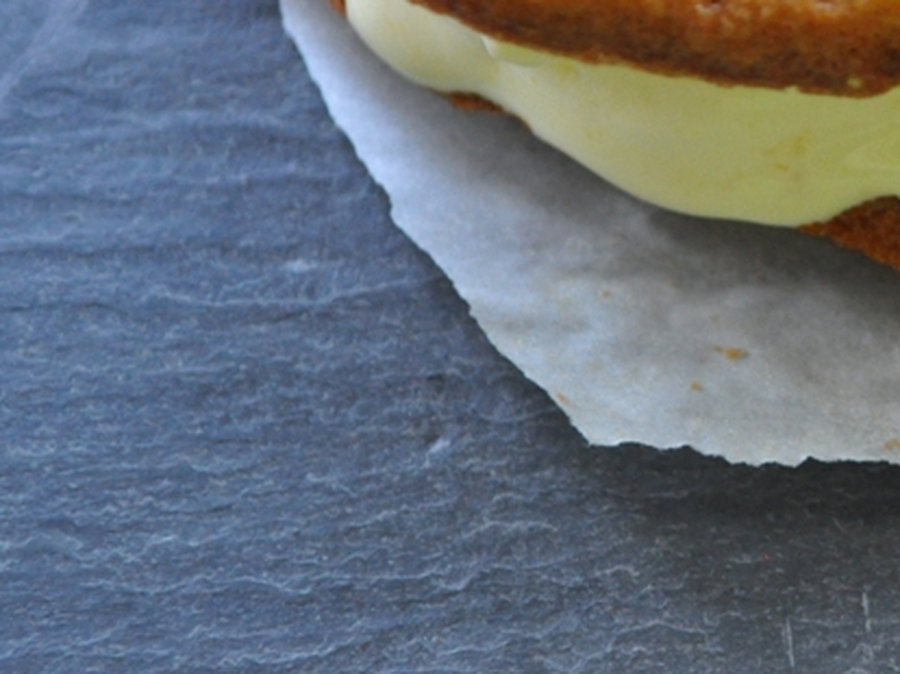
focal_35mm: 164
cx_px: 980
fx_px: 4261
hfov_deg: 11.9
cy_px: 74
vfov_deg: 9.0
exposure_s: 1/40
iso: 1600
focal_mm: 46
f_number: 5.3
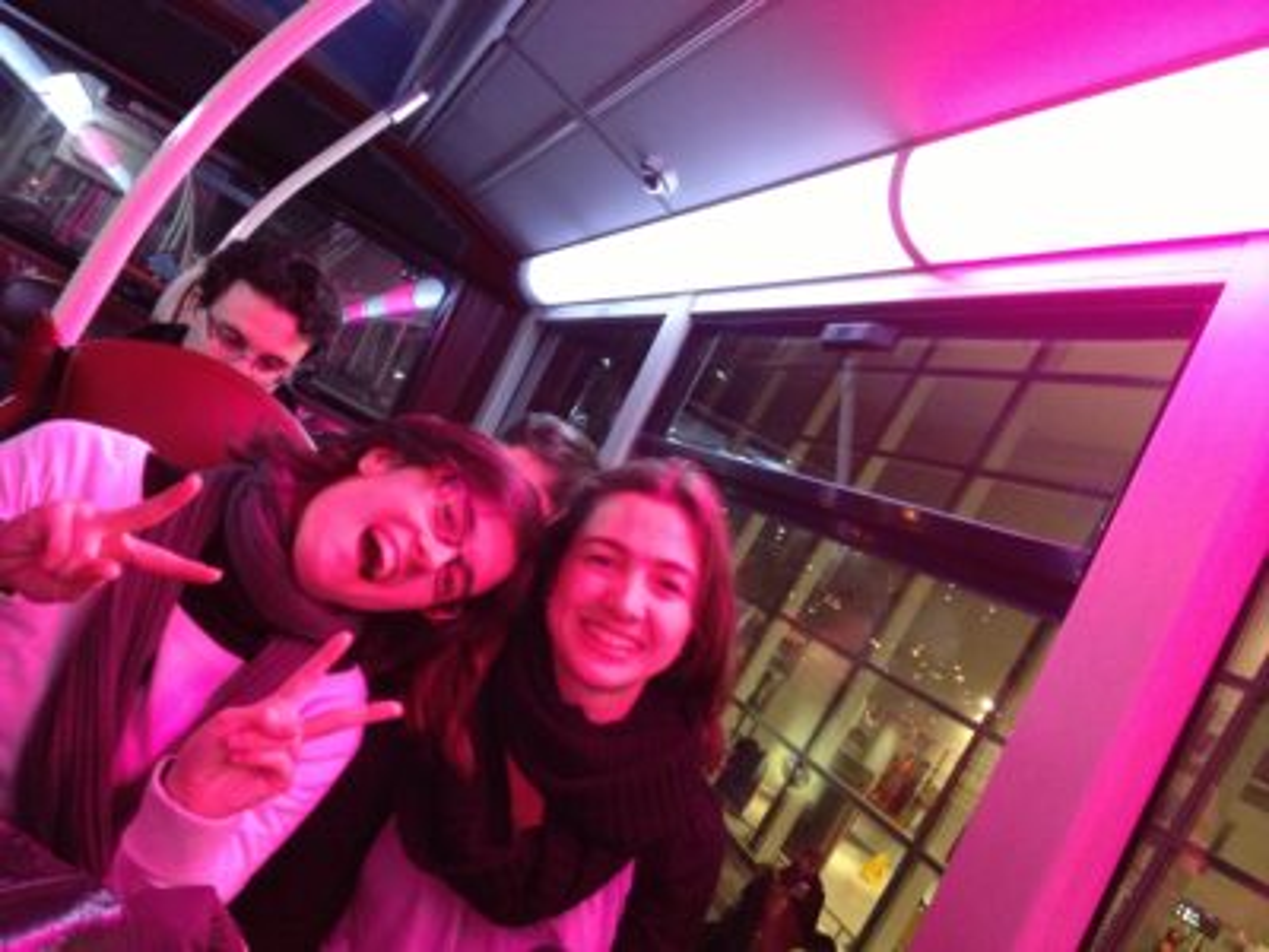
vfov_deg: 40.7
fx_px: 1283
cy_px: 476
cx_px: 634
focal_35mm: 35
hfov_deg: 52.6
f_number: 2.4
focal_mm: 4.28
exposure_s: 1/20
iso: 320
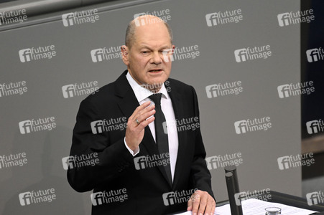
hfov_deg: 4.1
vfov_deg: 2.7
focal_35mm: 500
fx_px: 4497
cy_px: 108
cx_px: 162
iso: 8000
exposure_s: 1/320
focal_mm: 500
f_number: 5.6
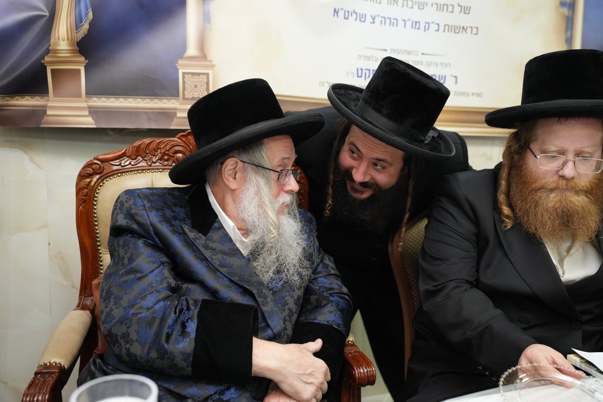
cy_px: 201
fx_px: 541
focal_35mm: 32
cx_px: 302
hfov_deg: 58.3
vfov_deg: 40.8
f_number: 3.5
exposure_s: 1/125
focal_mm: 32.3
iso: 1000
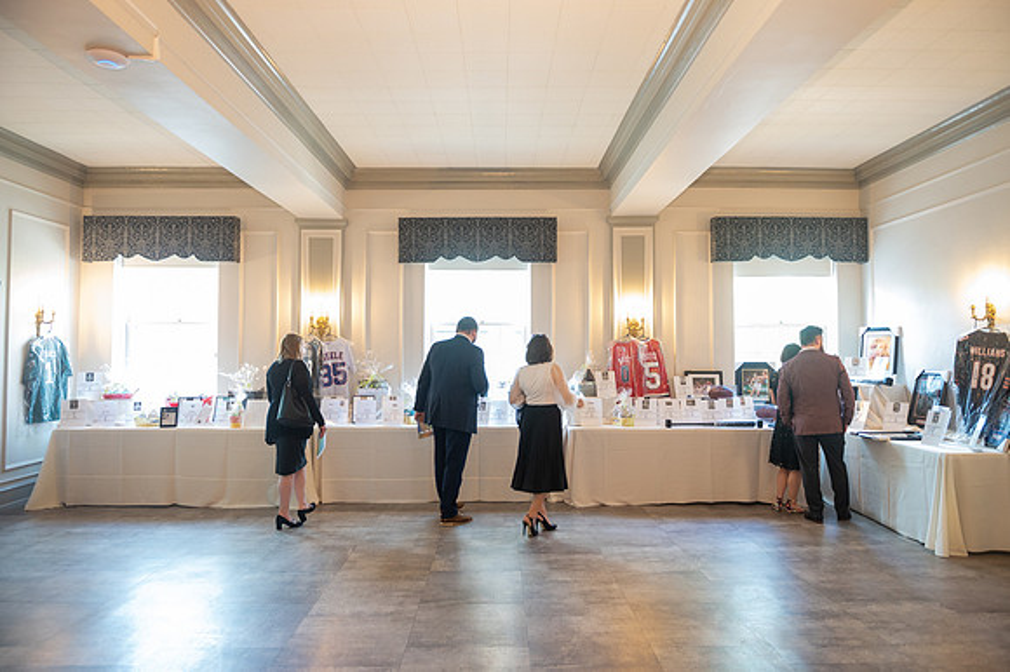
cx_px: 505
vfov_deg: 52.8
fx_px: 678
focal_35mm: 24
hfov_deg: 73.4
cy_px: 336
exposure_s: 1/25
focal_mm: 24
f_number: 2.8
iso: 2000
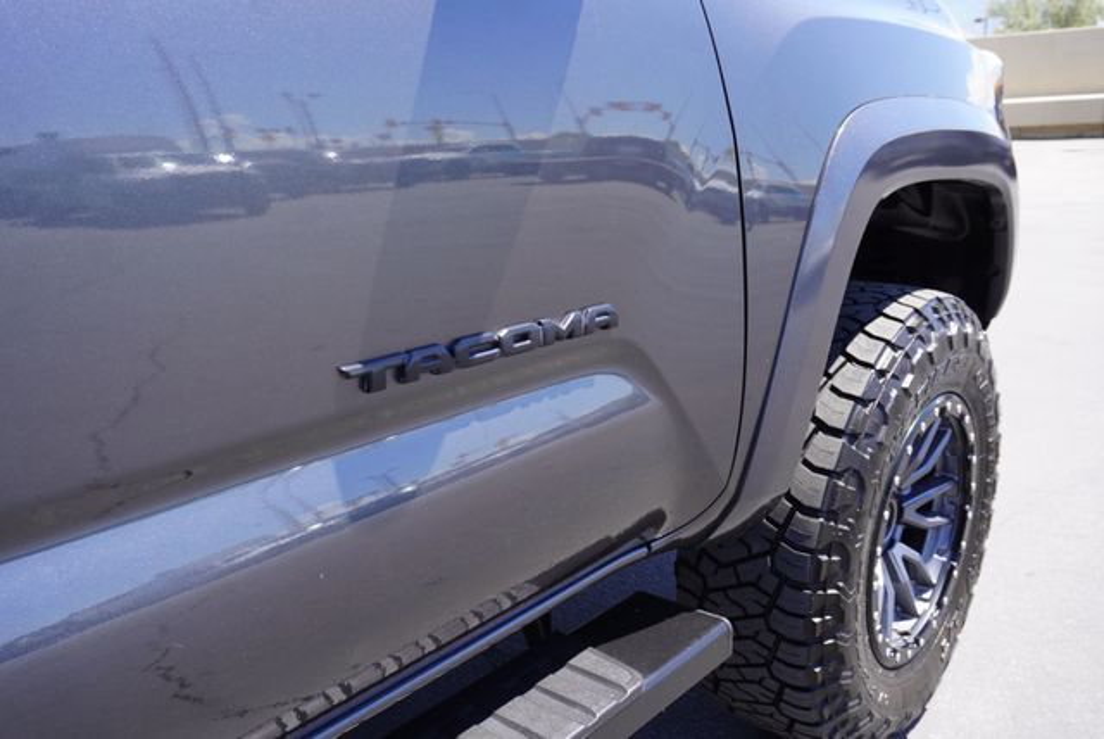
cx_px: 552
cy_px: 370
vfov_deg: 41.8
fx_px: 967
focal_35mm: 32
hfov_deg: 59.4
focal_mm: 21
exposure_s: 1/100
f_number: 6.3
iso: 100
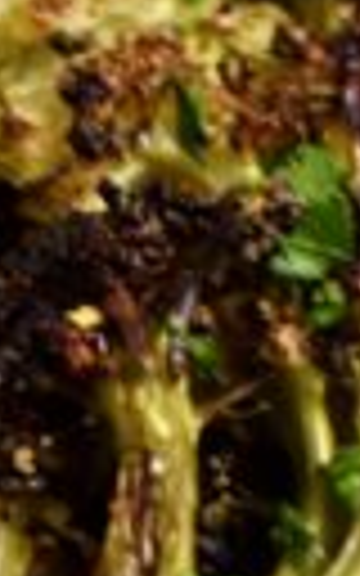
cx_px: -342
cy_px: 459
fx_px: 5896
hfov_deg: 3.5
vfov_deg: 5.6
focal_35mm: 376
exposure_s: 1/80
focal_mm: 35
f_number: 2.8
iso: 400
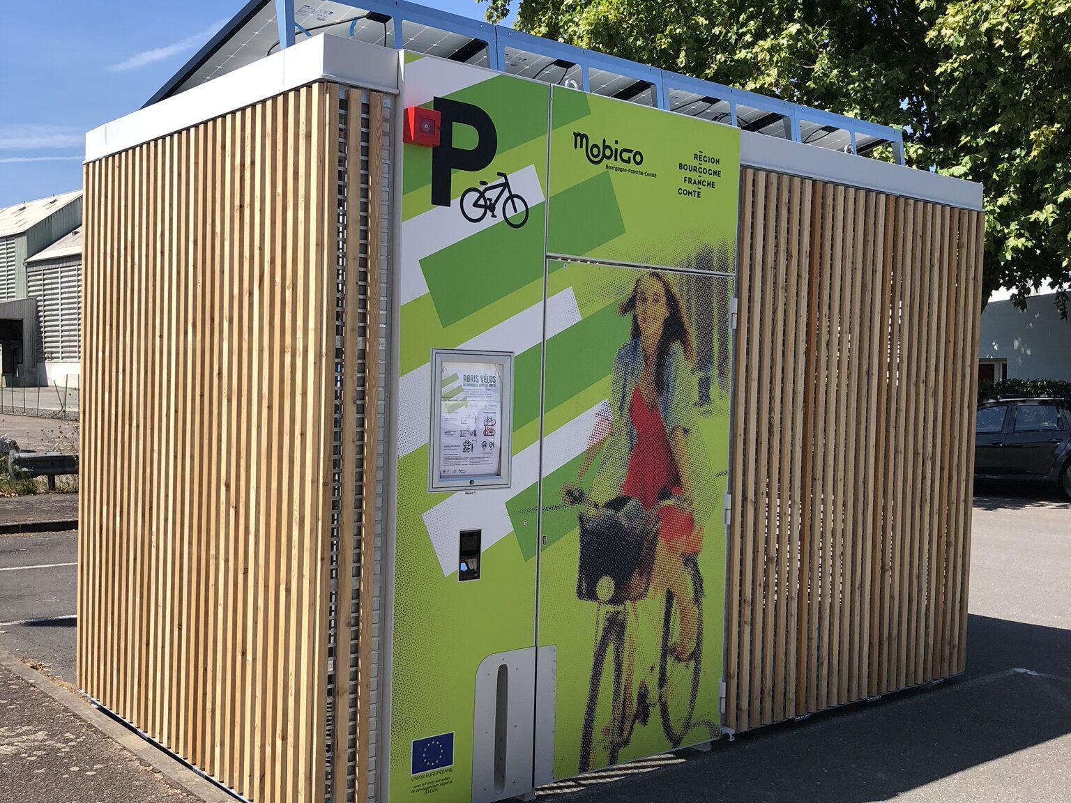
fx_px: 866
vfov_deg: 49.7
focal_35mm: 28
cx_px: 536
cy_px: 402
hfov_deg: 63.4
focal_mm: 3.99
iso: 20
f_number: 1.8
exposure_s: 1/1297
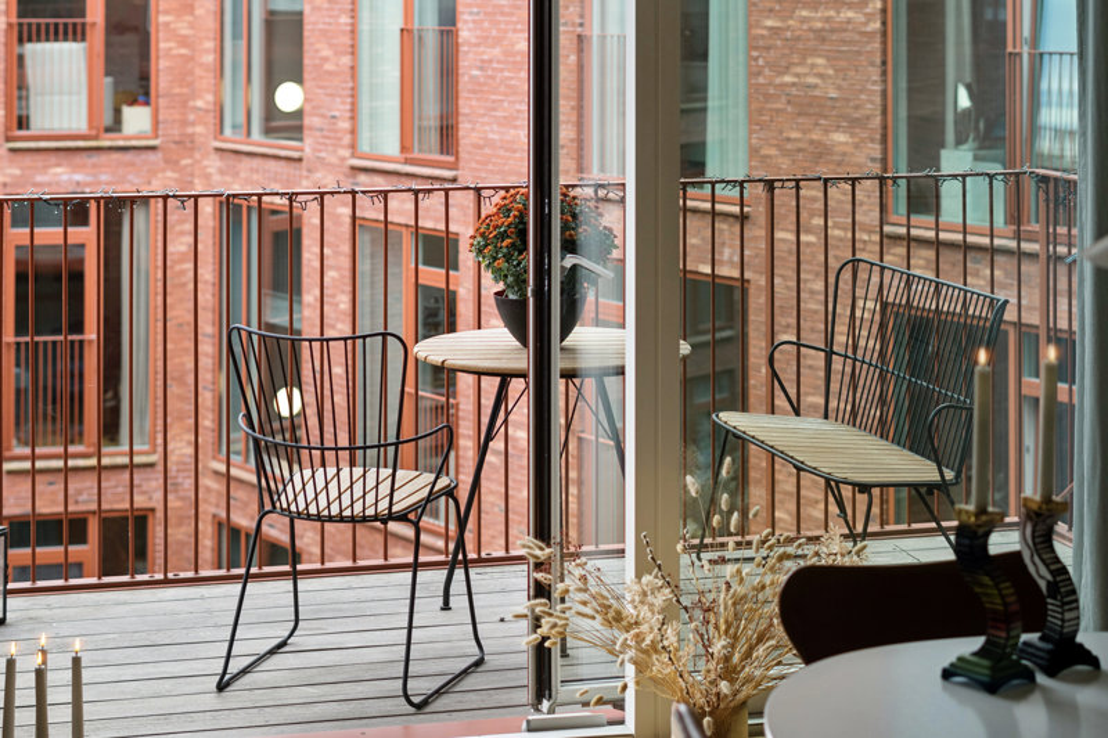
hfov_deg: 27.0
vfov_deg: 18.2
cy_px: 369
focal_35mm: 75
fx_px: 2308
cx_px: 554
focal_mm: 50
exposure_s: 1/400
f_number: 2.8
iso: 400
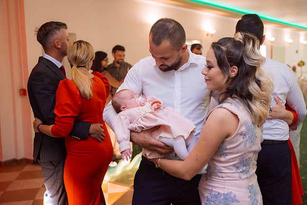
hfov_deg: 44.7
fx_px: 371
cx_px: 185
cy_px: 96
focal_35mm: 43
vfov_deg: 30.9
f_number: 2.8
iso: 1250
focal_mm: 36
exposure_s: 1/200
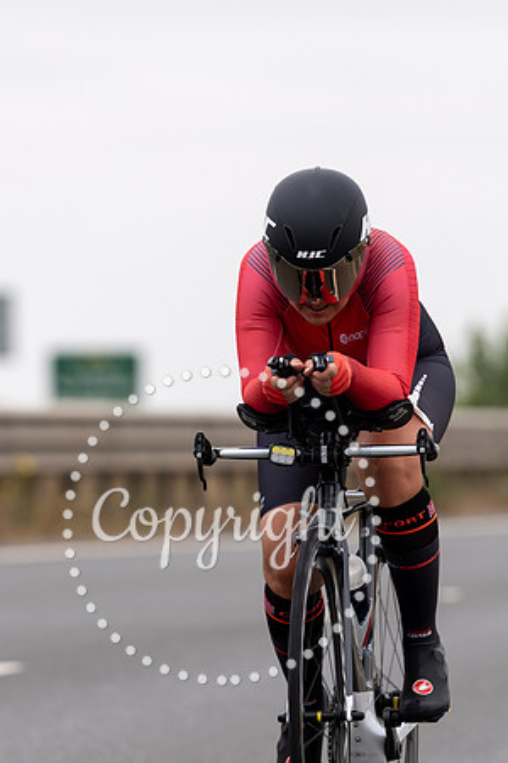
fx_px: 9591
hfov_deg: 3.0
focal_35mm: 453
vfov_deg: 4.5
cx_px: 368
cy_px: 544
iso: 100
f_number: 3.5
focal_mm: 188
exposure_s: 1/800
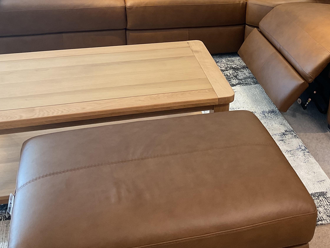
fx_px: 496
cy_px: 39
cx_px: 217
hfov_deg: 36.5
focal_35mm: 52
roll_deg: -2.3
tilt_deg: -22.7
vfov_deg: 27.3
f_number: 1.8
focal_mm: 3
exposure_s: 1/50
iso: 50
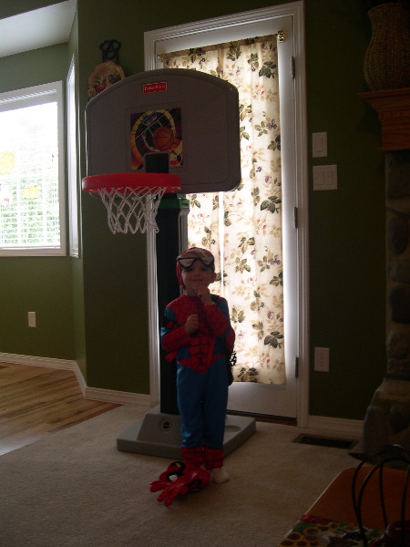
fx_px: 600
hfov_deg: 37.7
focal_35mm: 38
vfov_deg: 49.0
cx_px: 205
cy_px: 274
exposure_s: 1/33.1
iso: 100
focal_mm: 8
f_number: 2.8
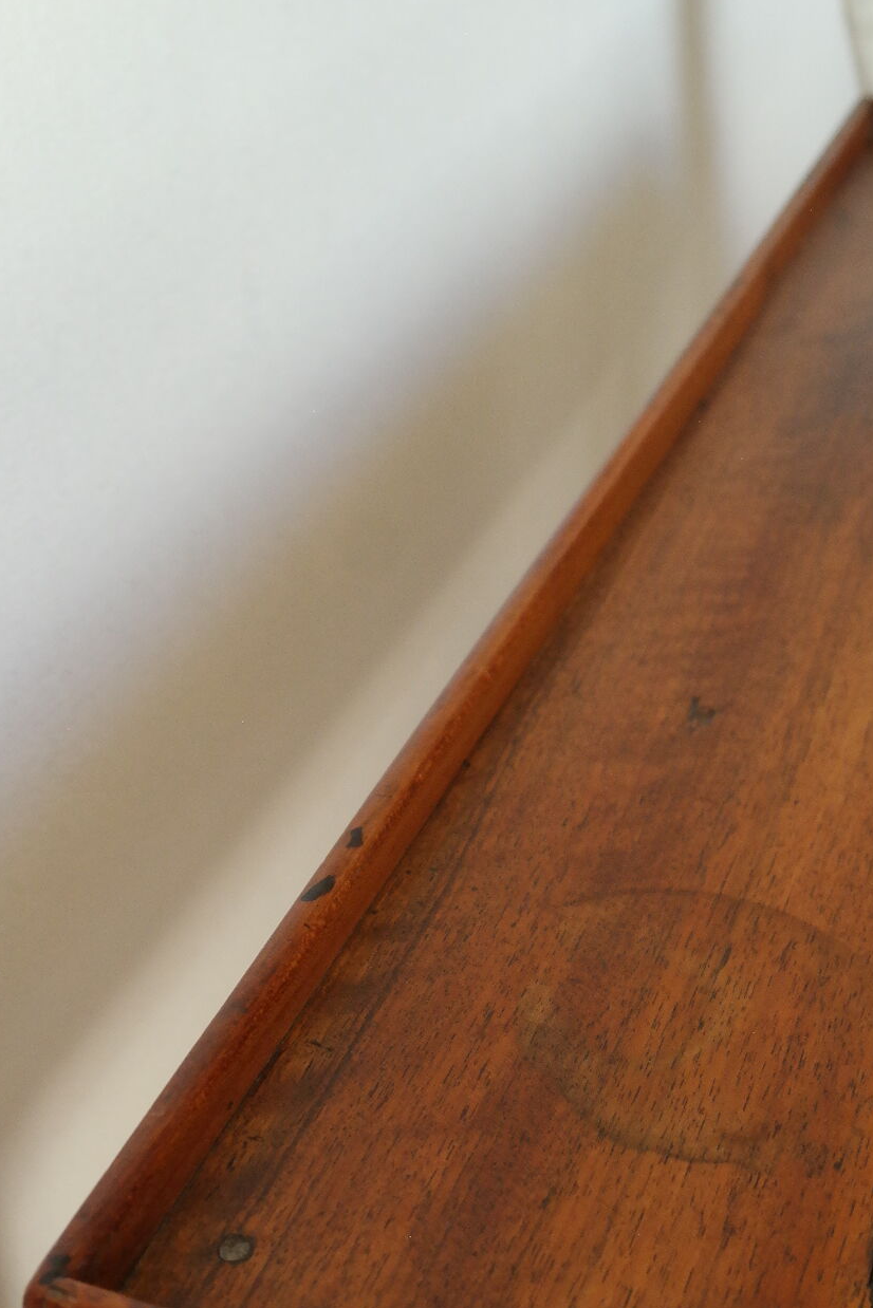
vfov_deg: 33.1
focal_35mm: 60
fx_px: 2181
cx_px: 580
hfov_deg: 22.5
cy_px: 866
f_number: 5.6
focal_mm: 28
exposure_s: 1/50
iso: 1600
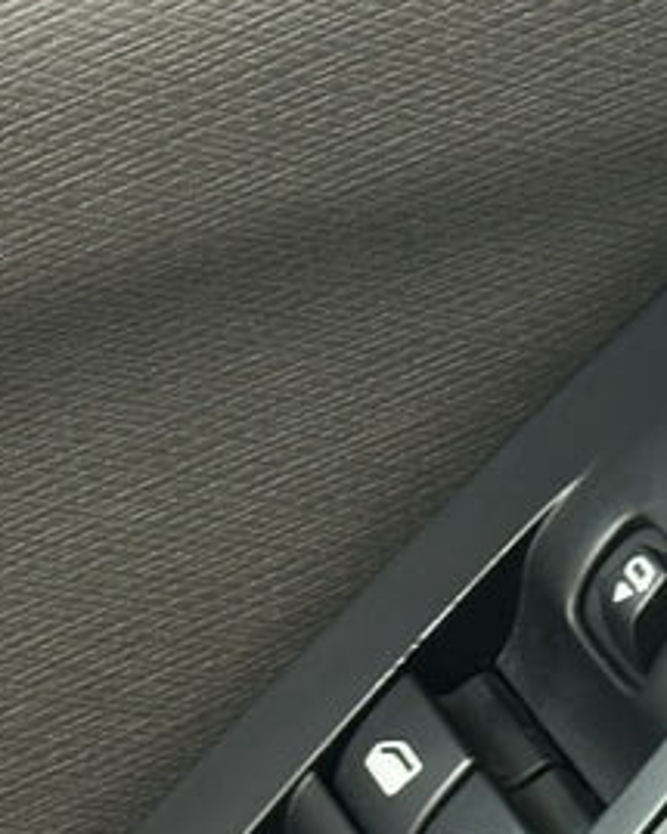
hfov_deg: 9.8
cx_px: 530
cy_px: 851
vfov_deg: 12.1
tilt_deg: -33.2
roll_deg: +1.4
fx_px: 3876
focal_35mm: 157
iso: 250
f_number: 1.78
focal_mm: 6.86
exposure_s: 1/33
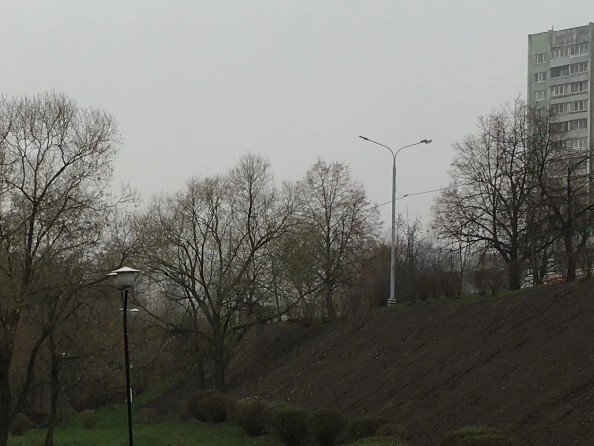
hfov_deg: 20.7
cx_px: 62
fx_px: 1596
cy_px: 390
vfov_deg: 15.7
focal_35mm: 93
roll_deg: -0.4
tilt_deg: +1.2
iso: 25
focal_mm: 4.15
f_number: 2.2
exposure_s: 1/211
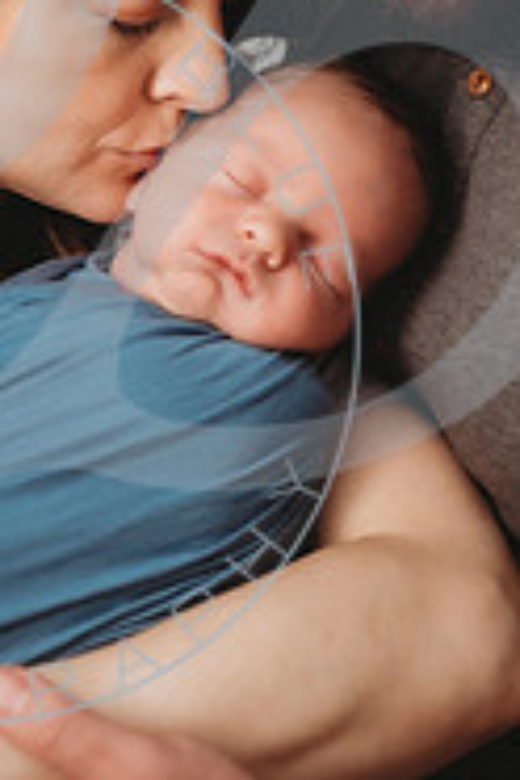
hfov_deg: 10.3
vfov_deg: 15.2
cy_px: 17
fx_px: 2881
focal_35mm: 133
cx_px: 159
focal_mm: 55
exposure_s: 1/125
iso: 100
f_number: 2.8
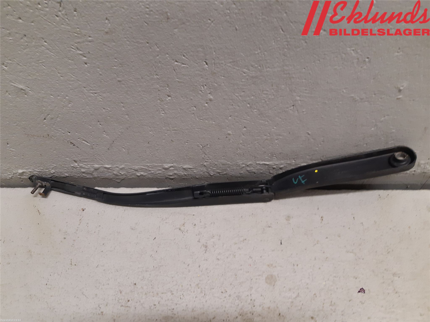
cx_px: 215
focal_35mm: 26
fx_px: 323
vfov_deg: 53.1
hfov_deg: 67.3
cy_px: 161
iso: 200
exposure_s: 1/50
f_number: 1.7
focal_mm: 3.93
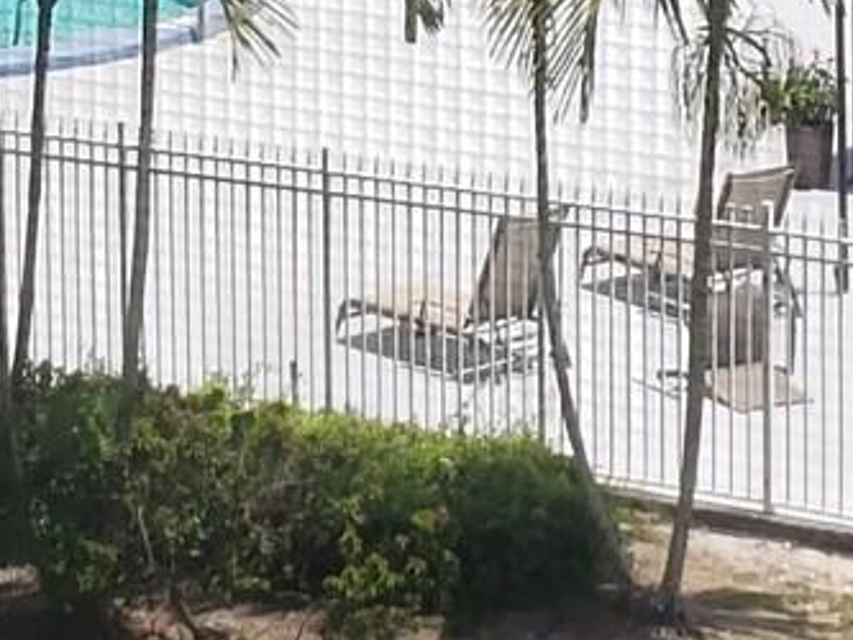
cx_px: 364
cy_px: -218
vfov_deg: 11.5
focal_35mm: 125
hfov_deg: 15.8
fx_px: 3081
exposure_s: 1/937
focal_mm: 4.3
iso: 50
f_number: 2.4
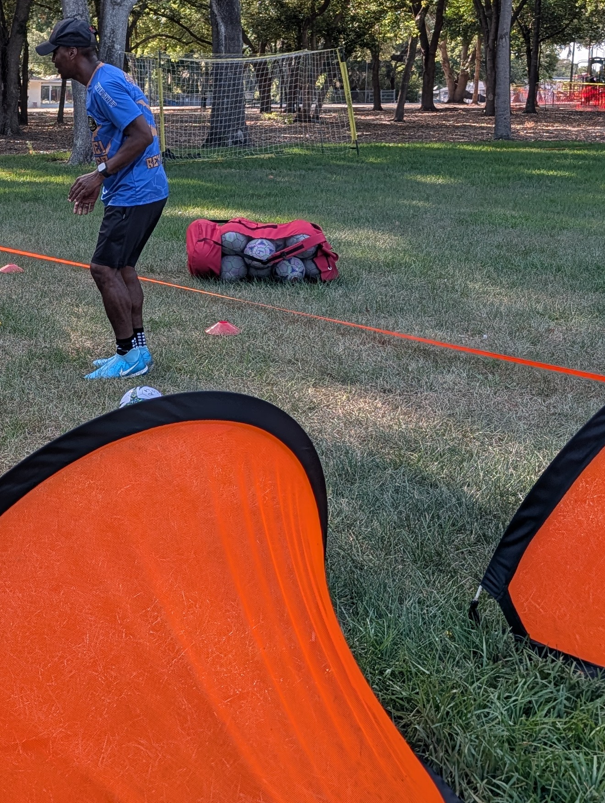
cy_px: 267
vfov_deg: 34.0
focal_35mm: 56
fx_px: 1302
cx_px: -59
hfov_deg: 24.4
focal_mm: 6.9
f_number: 1.68
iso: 20
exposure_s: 1/405
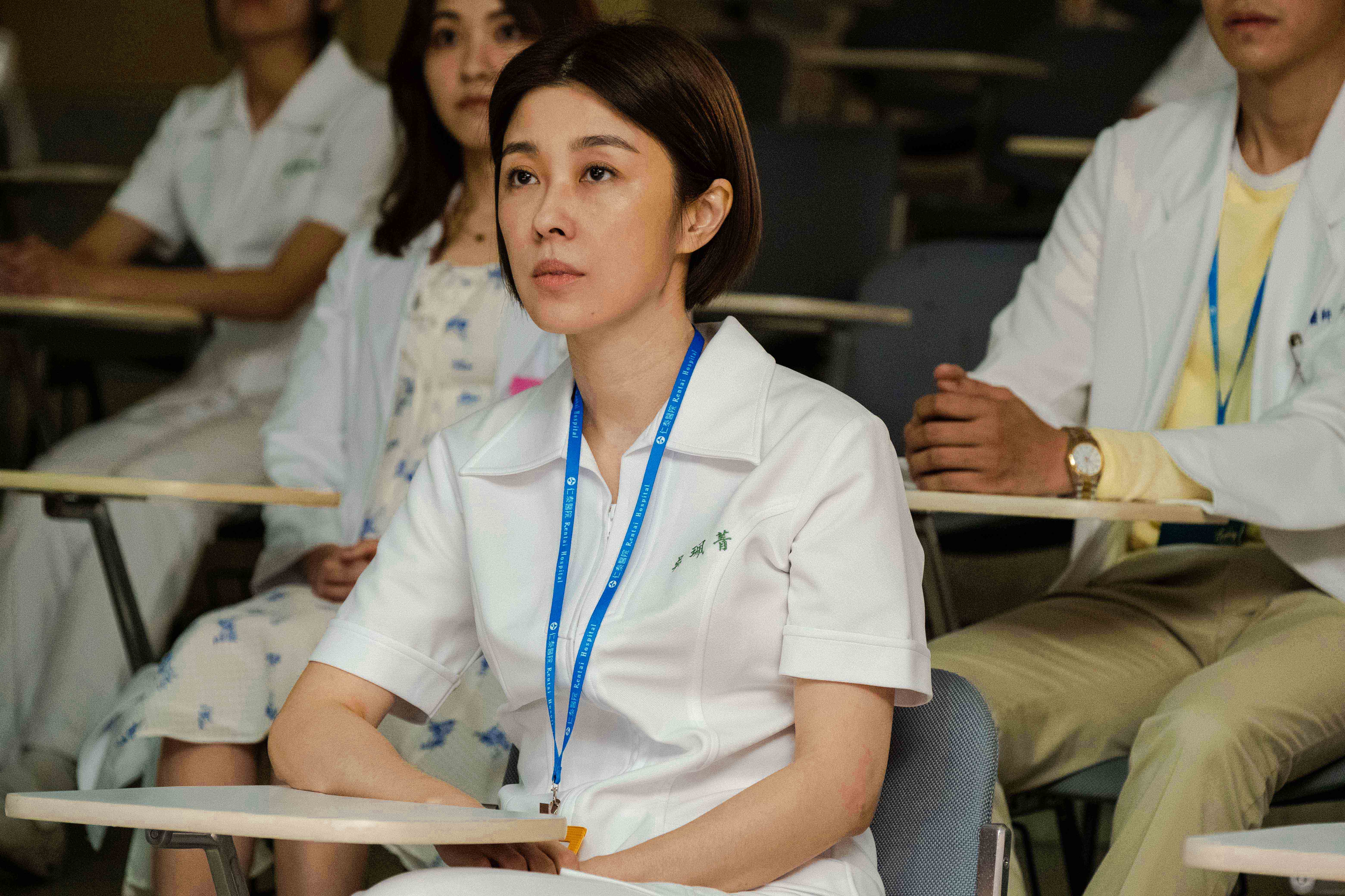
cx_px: 672
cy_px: 448
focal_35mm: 159
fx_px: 5940
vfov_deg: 8.6
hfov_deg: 12.9
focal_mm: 106
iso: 3200
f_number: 4
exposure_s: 1/160
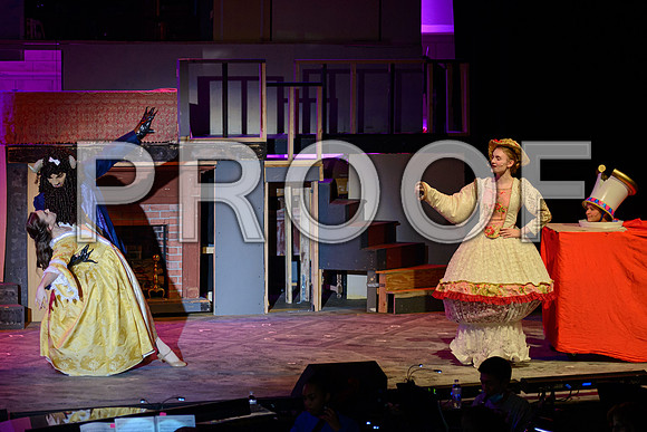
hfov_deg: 17.1
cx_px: 152
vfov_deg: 11.5
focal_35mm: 119
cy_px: 117
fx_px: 2140
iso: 1000
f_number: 3.2
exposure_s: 1/200
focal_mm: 70
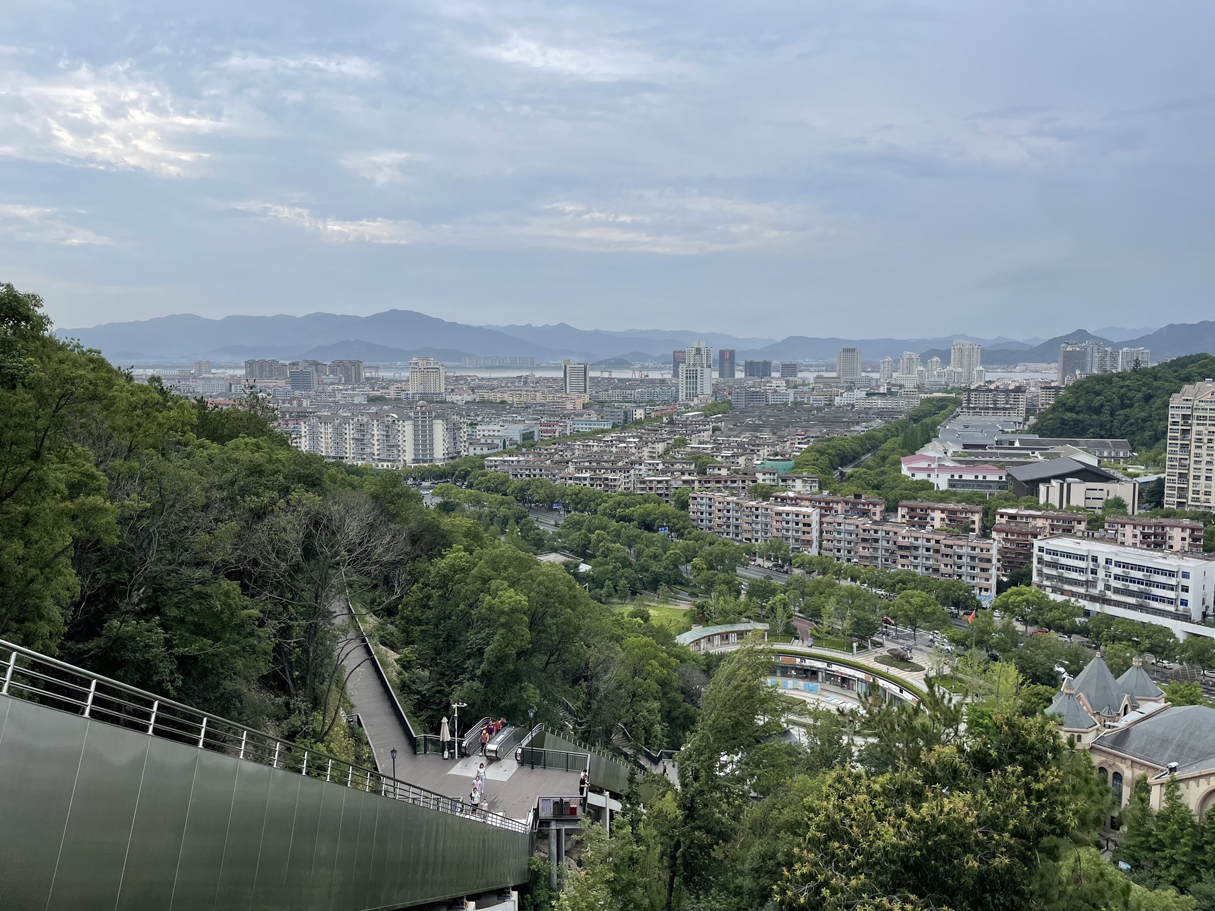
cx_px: 608
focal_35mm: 26
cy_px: 456
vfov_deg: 53.1
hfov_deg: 67.3
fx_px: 913
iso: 32
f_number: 1.6
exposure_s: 1/1689
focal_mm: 4.2
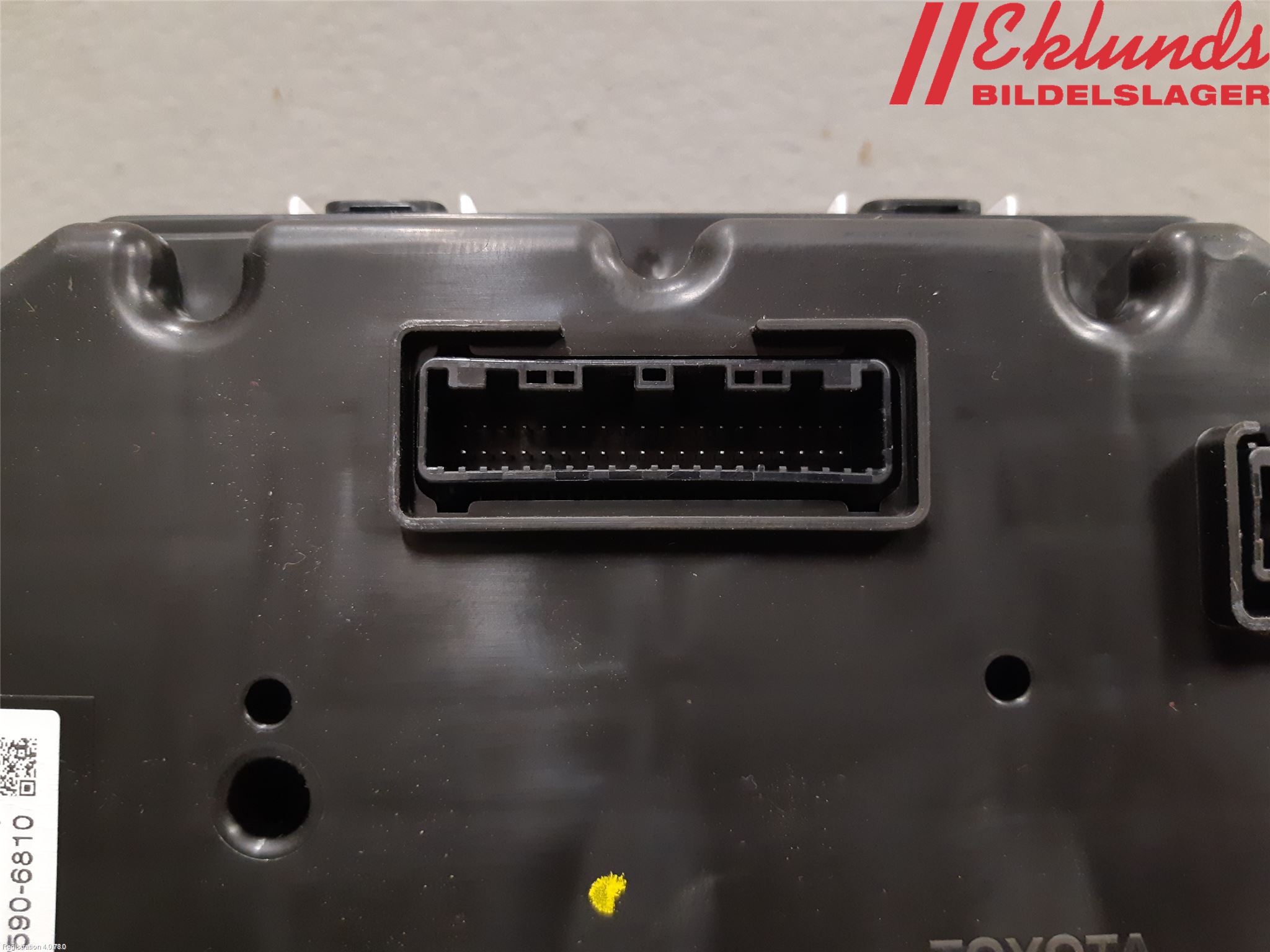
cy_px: 476
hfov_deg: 67.3
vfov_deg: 53.1
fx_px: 954
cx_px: 635
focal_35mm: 26
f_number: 1.7
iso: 320
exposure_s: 1/50
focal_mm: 3.93
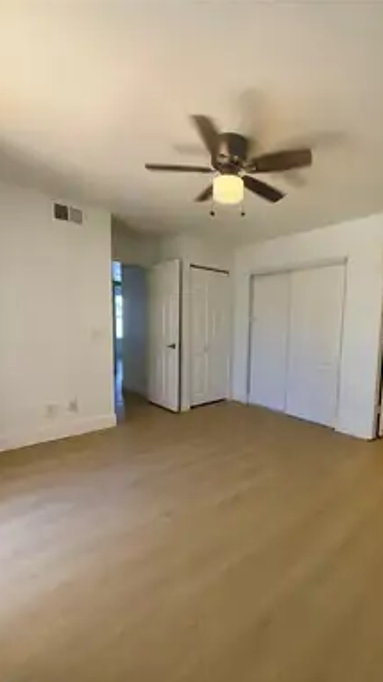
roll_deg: -1.4
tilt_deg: -5.6
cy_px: 356
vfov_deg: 99.3
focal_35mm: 16
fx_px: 289
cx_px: 234
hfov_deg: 66.2
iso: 32
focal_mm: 2.22
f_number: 2.2
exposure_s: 1/122
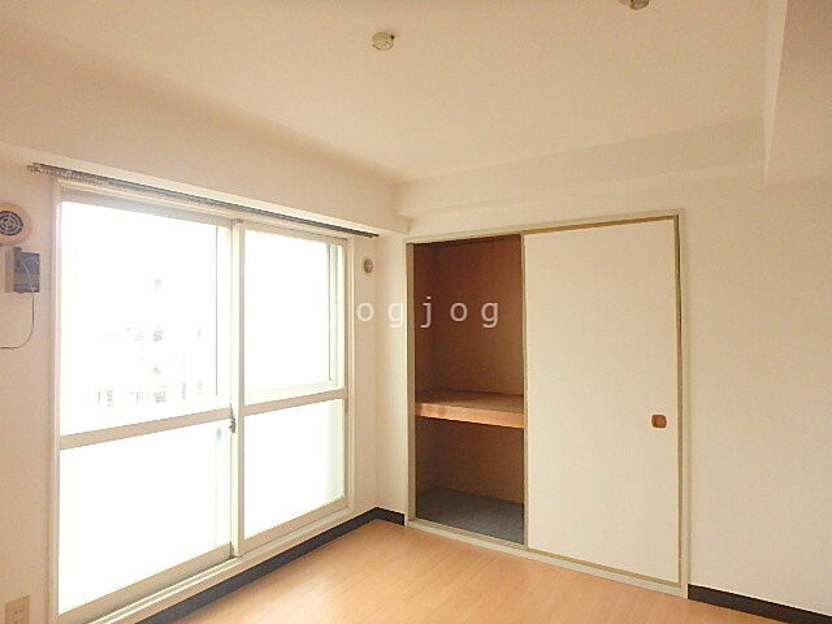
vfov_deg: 63.4
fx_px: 505
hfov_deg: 79.0
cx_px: 416
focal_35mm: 21
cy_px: 312
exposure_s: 1/30
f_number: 3.5
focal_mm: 3.7
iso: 500
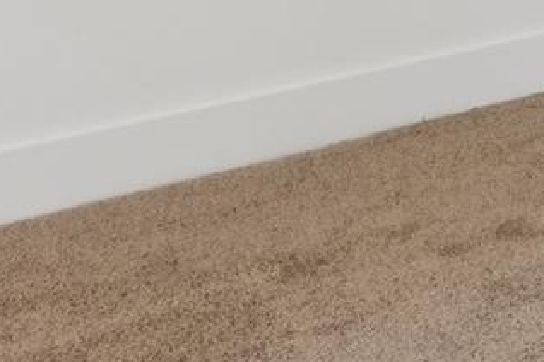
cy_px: -433
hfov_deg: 14.5
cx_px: 1221
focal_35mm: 104
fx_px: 1576
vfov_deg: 11.4
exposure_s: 1/4
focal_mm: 16.2
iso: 100
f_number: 13
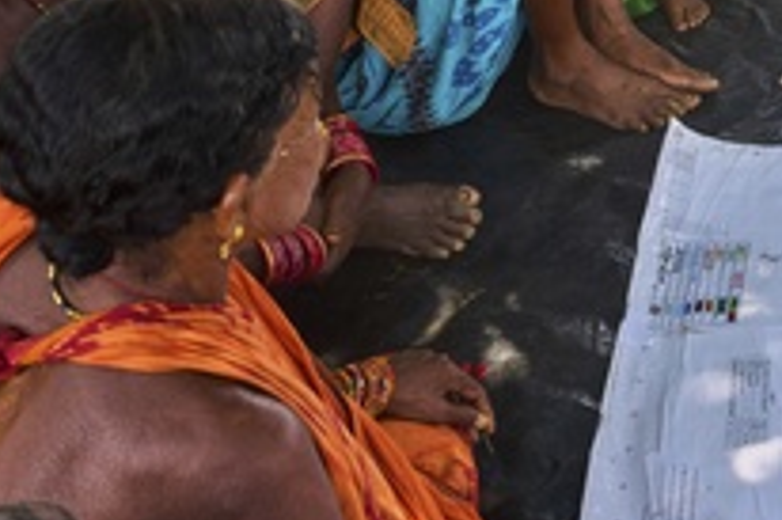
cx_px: 941
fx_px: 1888
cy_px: 70
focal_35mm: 87
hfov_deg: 21.7
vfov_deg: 15.5
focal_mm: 35
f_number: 6.3
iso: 250
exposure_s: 1/80
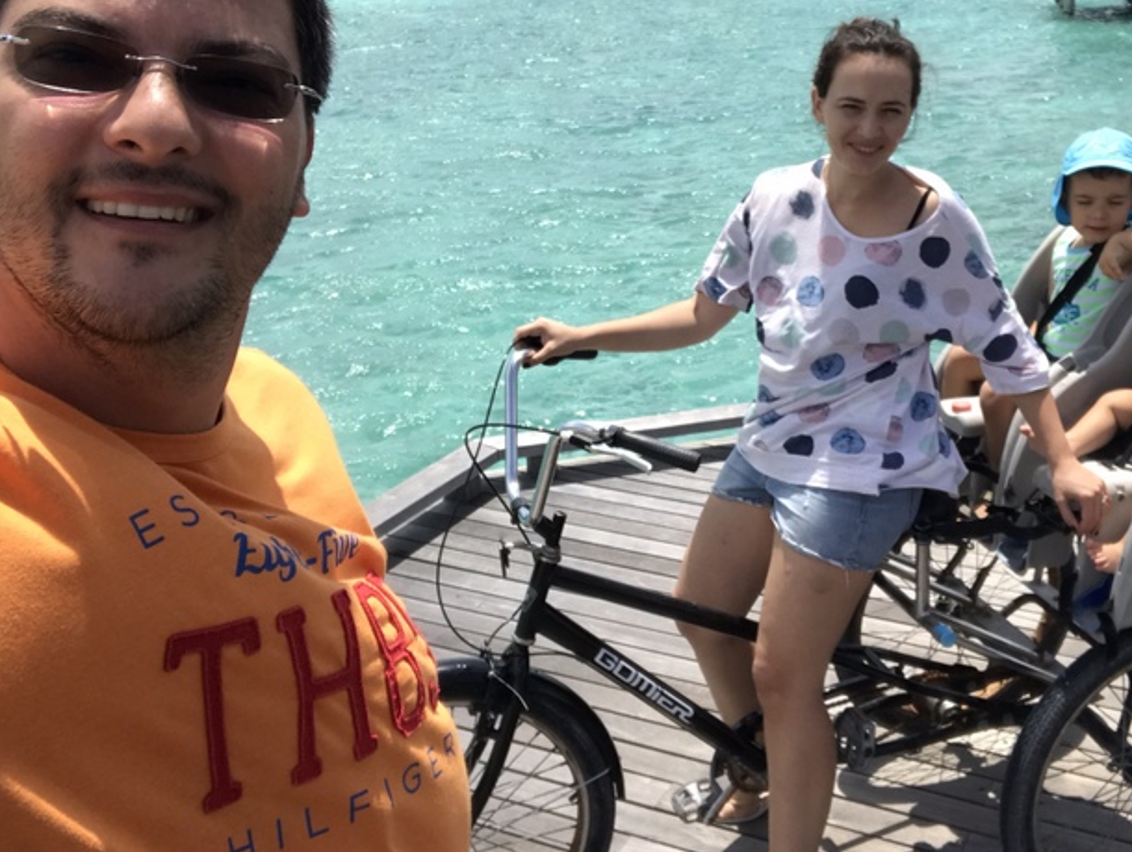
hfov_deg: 44.4
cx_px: 711
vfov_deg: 34.3
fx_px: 1375
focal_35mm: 42
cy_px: 358
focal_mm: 2.87
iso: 25
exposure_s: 1/1011
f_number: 2.2
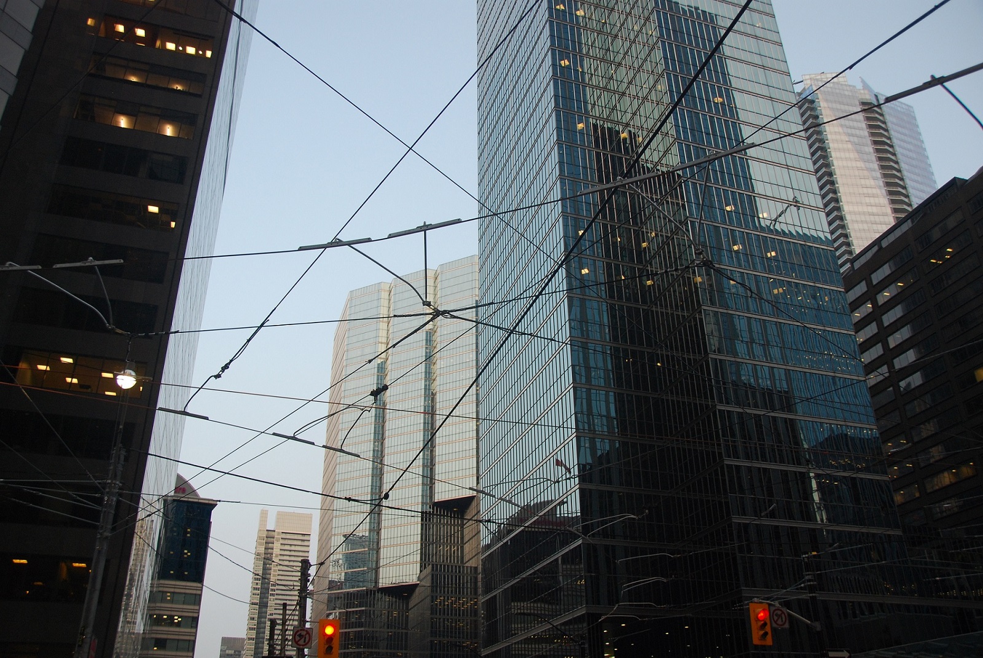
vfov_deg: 43.7
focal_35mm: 30
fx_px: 820
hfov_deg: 61.9
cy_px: 329
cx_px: 492
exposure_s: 1/60
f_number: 3.8
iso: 360
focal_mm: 20
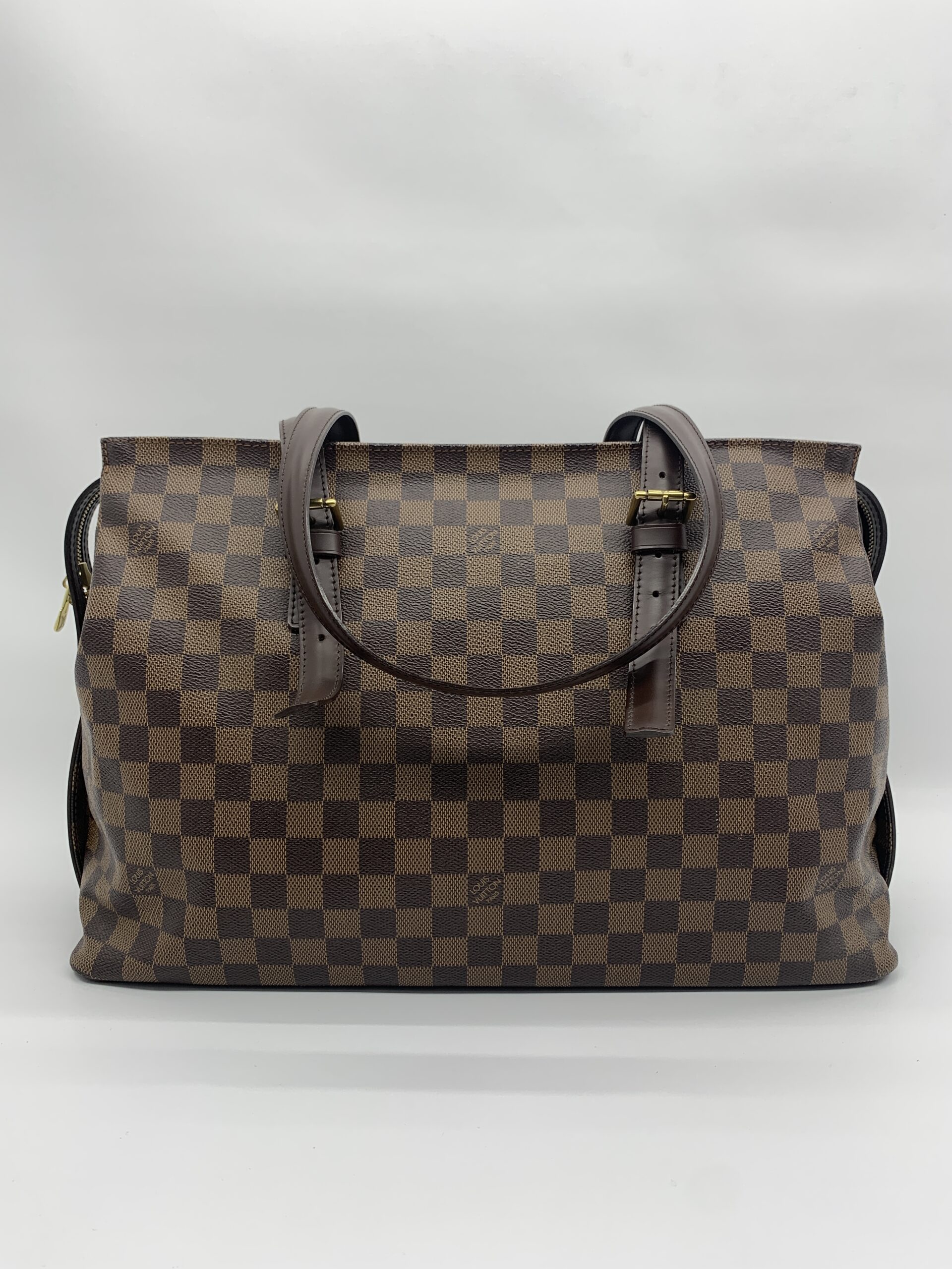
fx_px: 953
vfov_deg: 67.3
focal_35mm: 26
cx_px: 476
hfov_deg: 53.1
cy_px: 634
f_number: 1.8
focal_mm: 4.25
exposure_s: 1/100
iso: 25
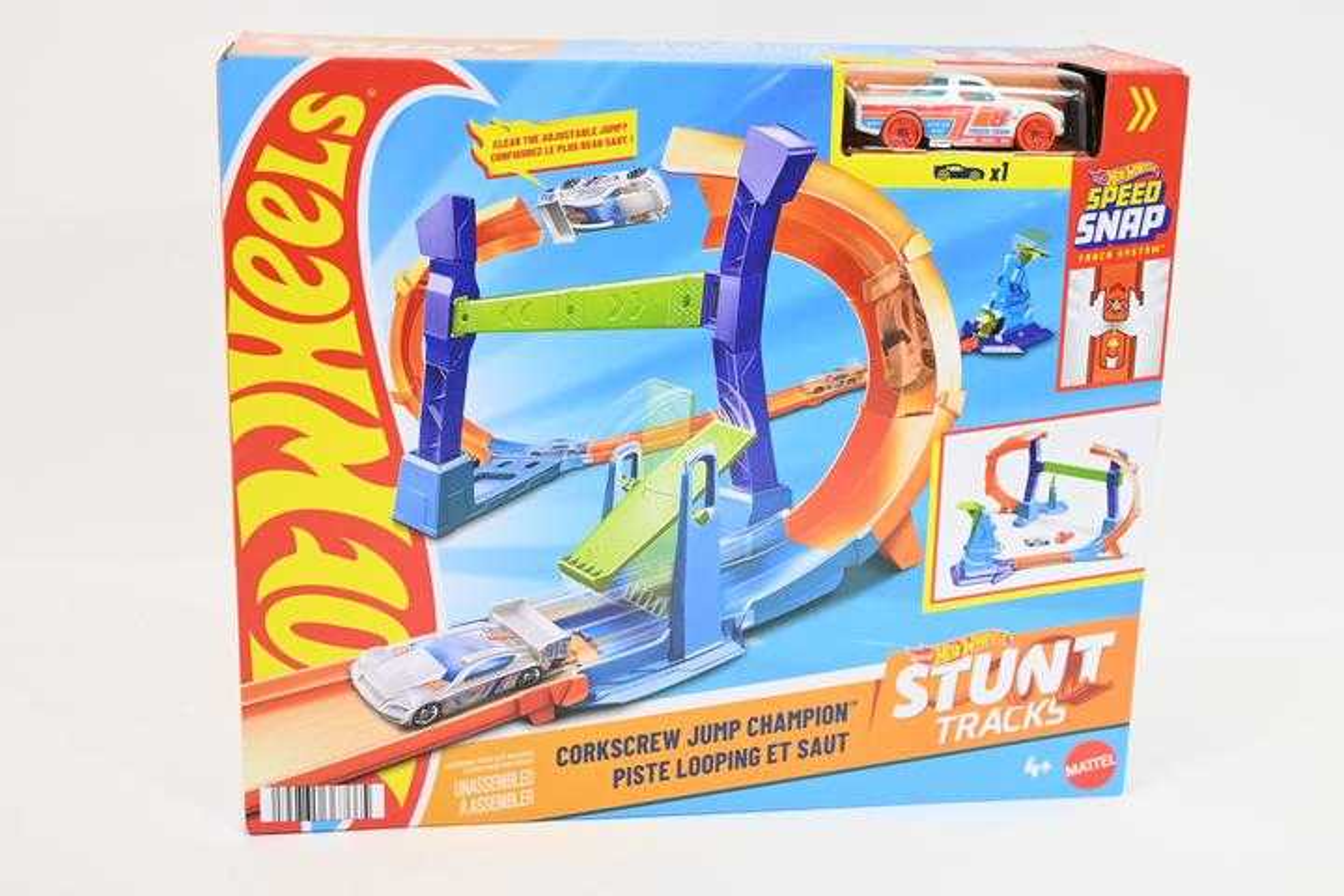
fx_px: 1820
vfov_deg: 27.7
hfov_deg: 40.5
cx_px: 672
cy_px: 448
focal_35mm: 49
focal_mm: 32.5
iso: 560
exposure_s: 1/125
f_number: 5
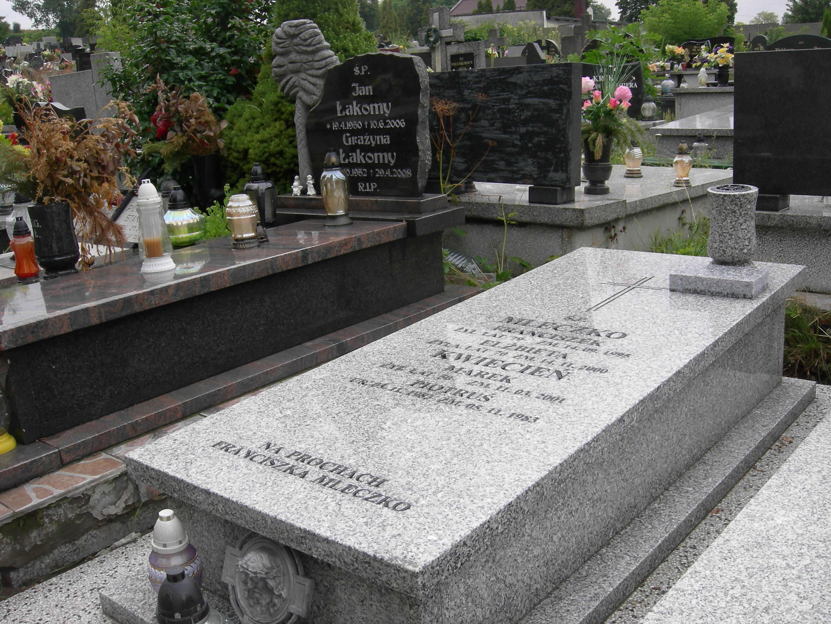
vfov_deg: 39.7
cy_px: 312
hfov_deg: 51.4
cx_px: 416
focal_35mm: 36
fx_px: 864
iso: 64
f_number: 4.8
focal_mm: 7.5
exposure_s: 1/152
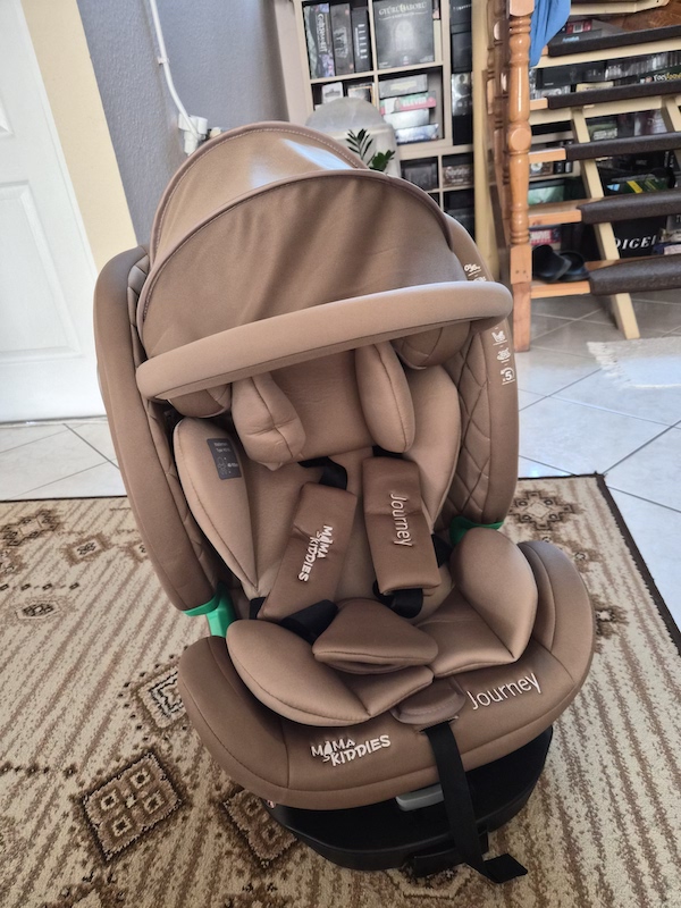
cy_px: 454
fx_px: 603
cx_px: 340
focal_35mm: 23
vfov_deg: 73.9
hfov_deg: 58.9
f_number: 1.8
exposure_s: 1/100
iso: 800
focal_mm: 5.4
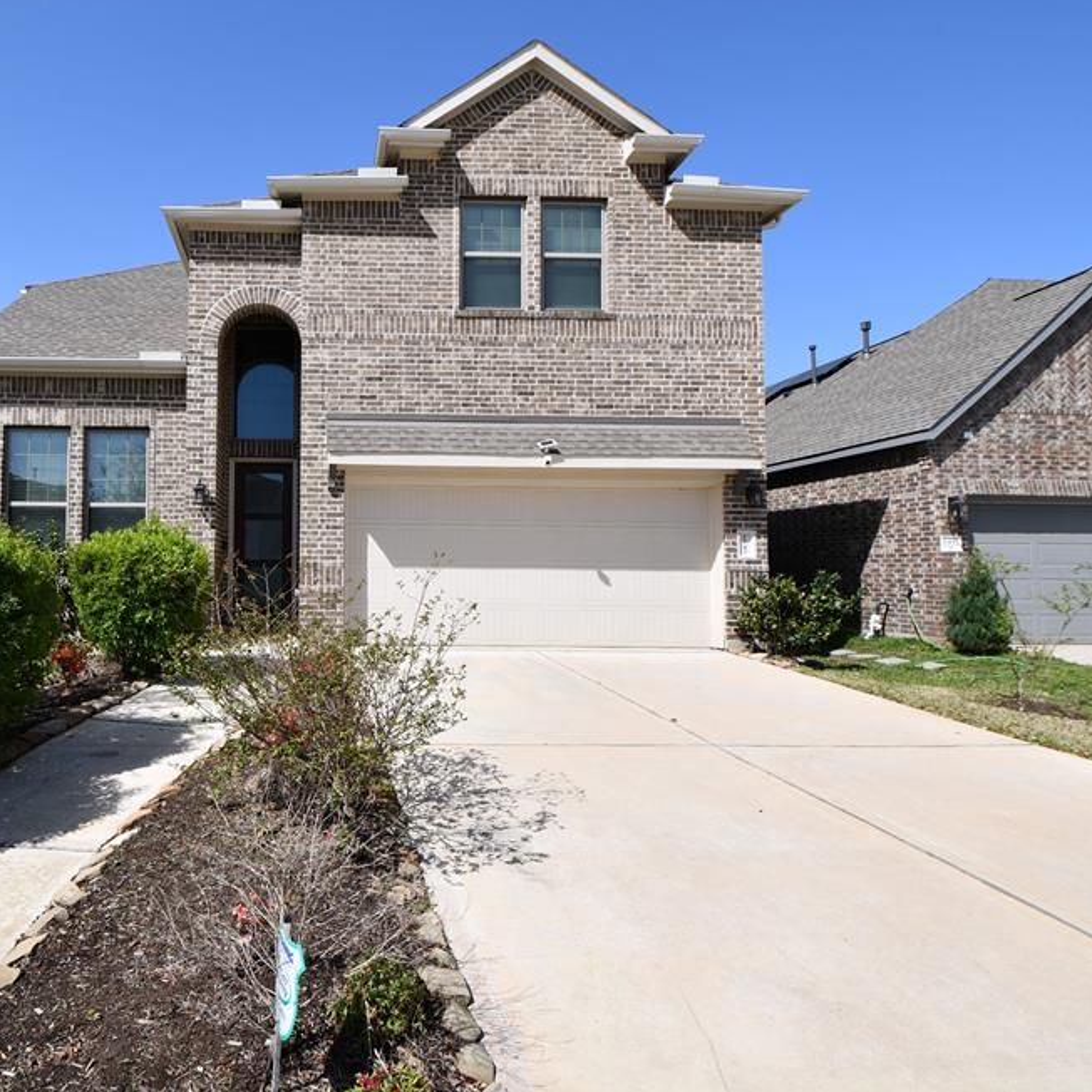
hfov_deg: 71.4
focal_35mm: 20
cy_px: 526
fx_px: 714
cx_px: 320
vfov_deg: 74.8
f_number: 9
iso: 100
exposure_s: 1/320
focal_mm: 10
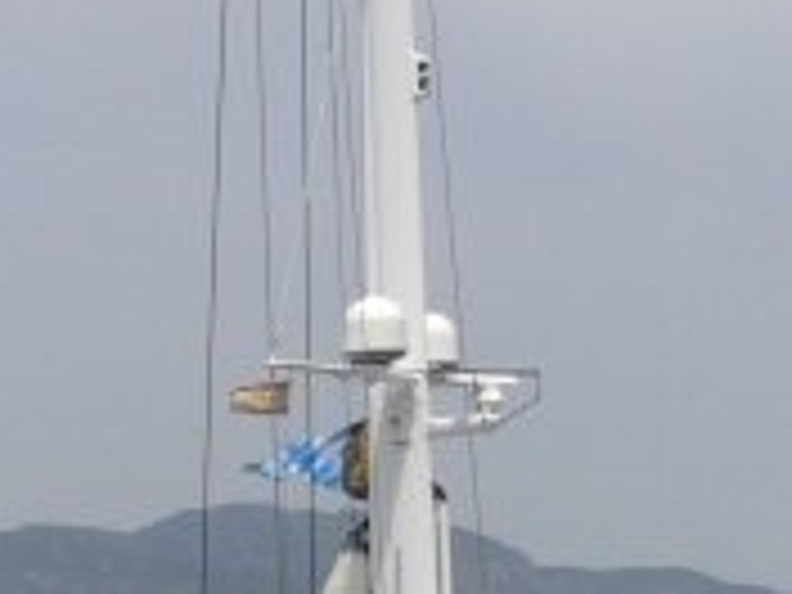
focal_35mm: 226
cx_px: 292
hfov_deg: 8.8
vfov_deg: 6.6
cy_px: 432
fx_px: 5171
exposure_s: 1/400
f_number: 7.1
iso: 80
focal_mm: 11.2
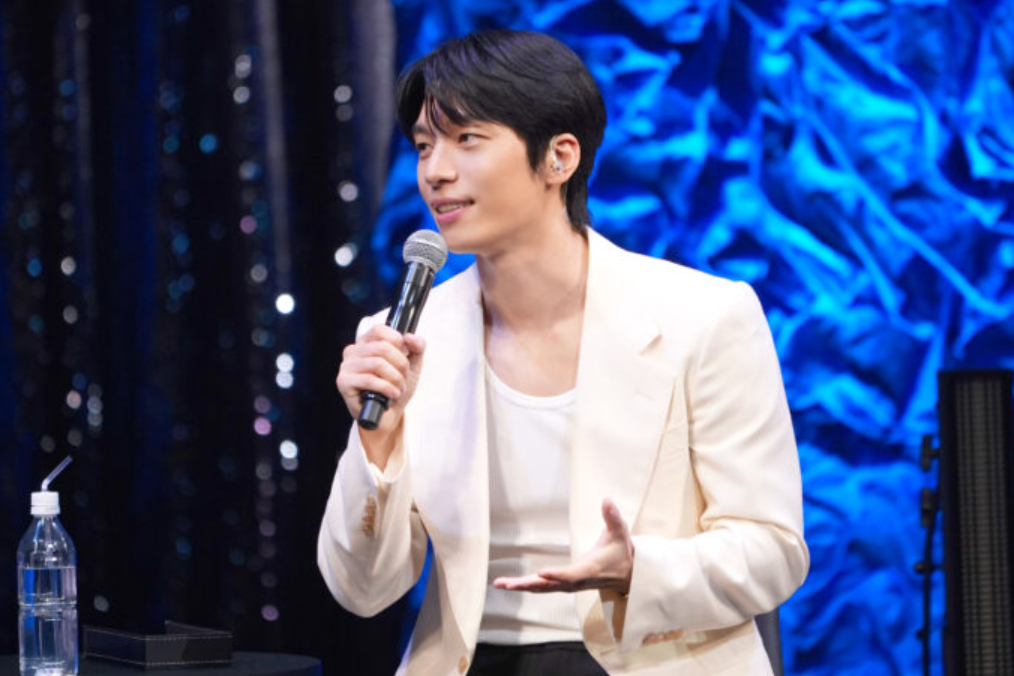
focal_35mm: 603
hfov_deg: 3.4
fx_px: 16987
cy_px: 338
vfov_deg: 2.3
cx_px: 507
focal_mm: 400
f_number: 5.6
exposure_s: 1/400
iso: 2000
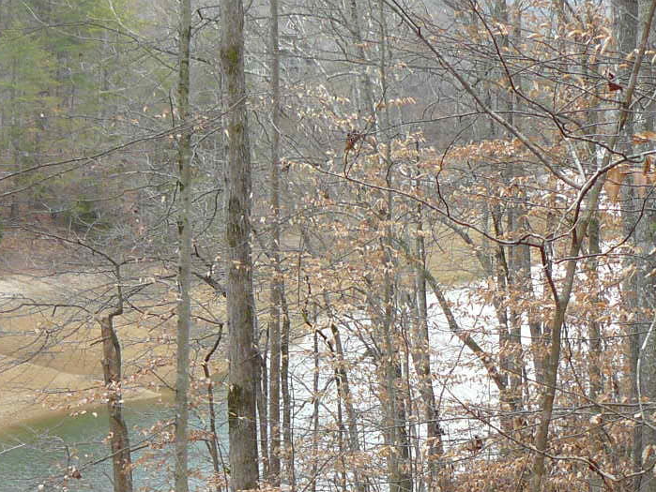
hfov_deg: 20.2
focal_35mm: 97
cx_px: 244
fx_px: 1839
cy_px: 426
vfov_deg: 15.1
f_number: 2.8
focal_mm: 6
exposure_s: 1/100
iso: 100
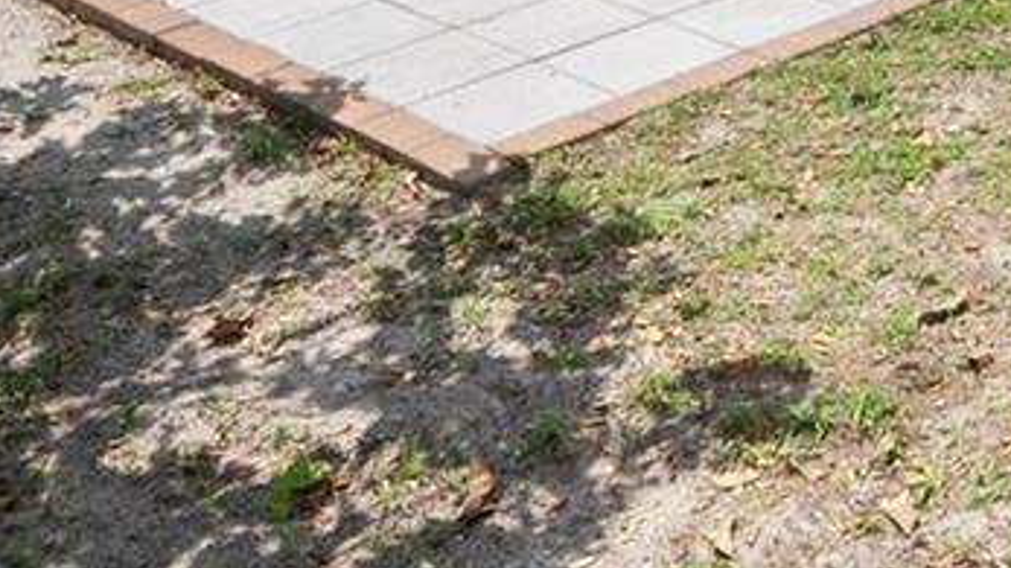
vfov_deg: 12.0
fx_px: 2198
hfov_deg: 22.7
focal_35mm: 82
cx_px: 1369
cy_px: -766
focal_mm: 17
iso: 320
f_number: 9
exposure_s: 1/125
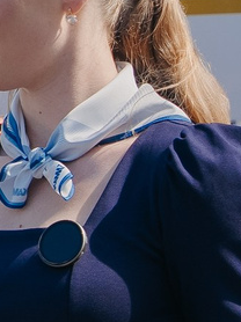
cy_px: 330
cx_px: -809
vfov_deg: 4.5
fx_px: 4119
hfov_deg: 3.2
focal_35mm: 443
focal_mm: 50
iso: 100
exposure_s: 1/400
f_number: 5.6
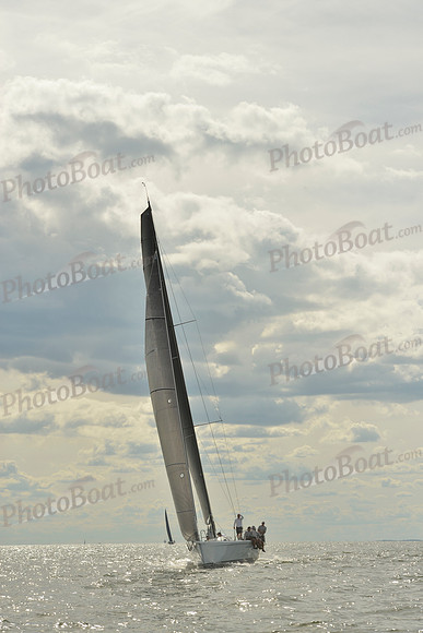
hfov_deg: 14.4
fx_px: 1673
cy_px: 316
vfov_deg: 21.5
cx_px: 212
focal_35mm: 95
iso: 200
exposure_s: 1/1000
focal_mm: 95
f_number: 9
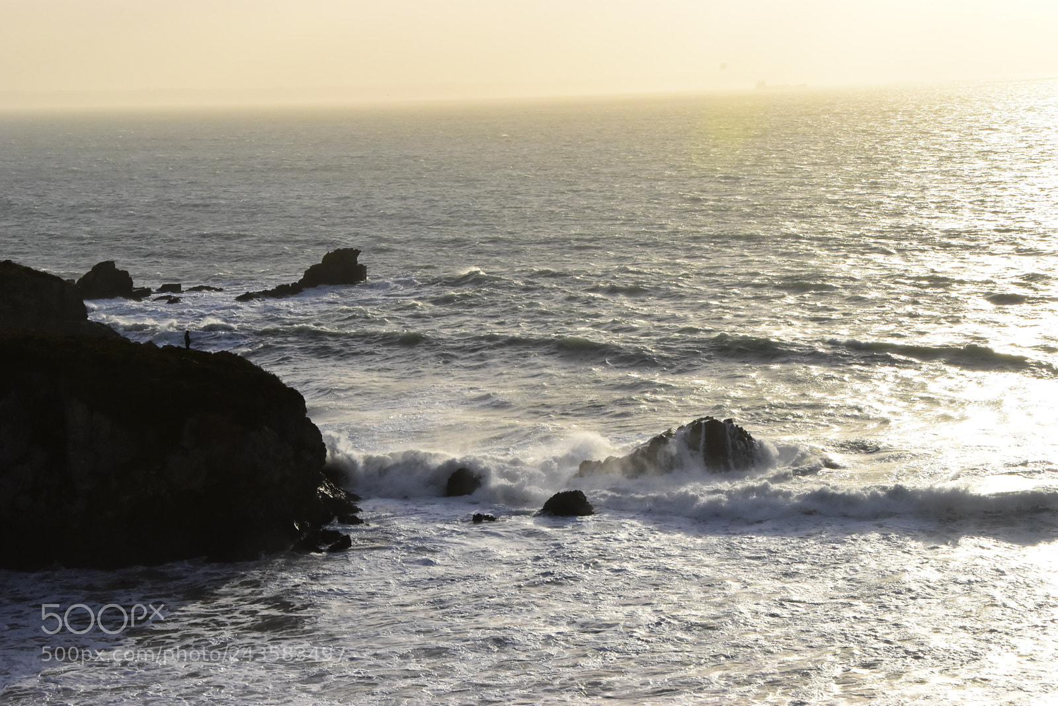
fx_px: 970
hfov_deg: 57.2
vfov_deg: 40.0
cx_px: 529
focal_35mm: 33
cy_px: 353
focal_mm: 22
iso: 1000
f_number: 16
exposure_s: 1/1000
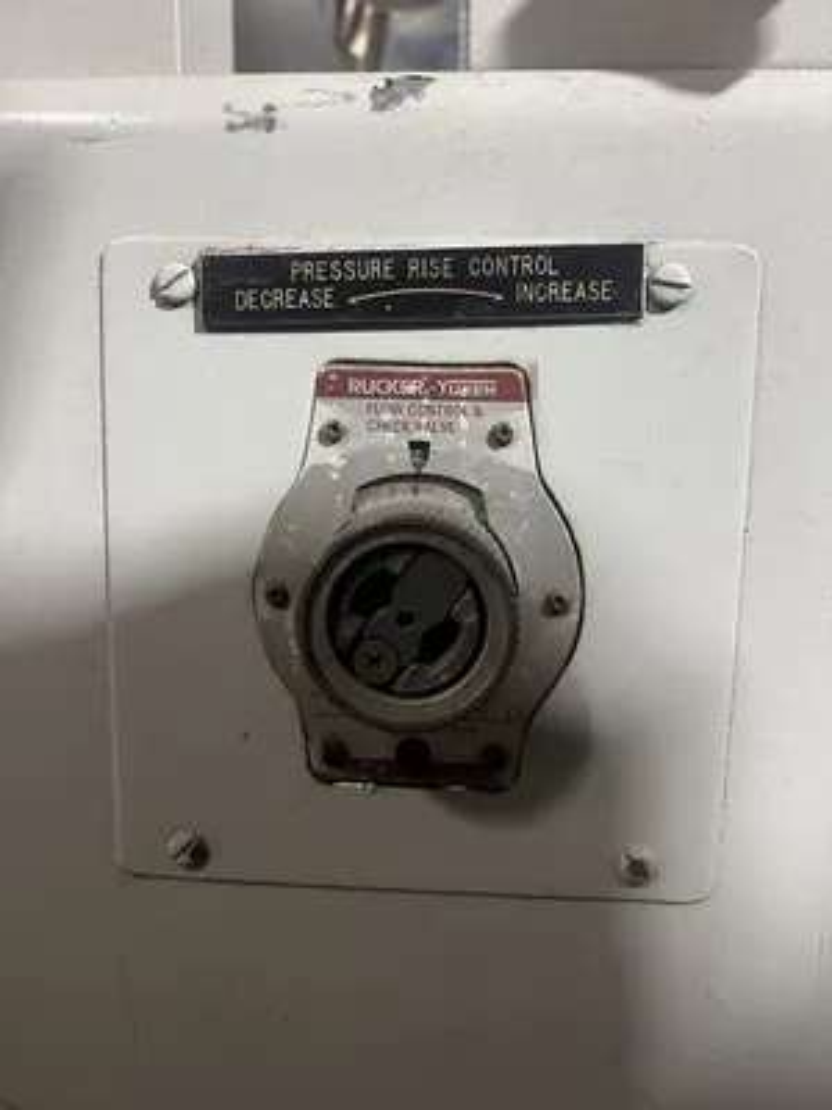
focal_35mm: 26
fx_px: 833
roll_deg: -0.4
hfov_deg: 53.1
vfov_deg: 67.3
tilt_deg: -9.8
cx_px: 416
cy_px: 555
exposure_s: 1/60
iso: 250
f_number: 1.5
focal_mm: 5.7
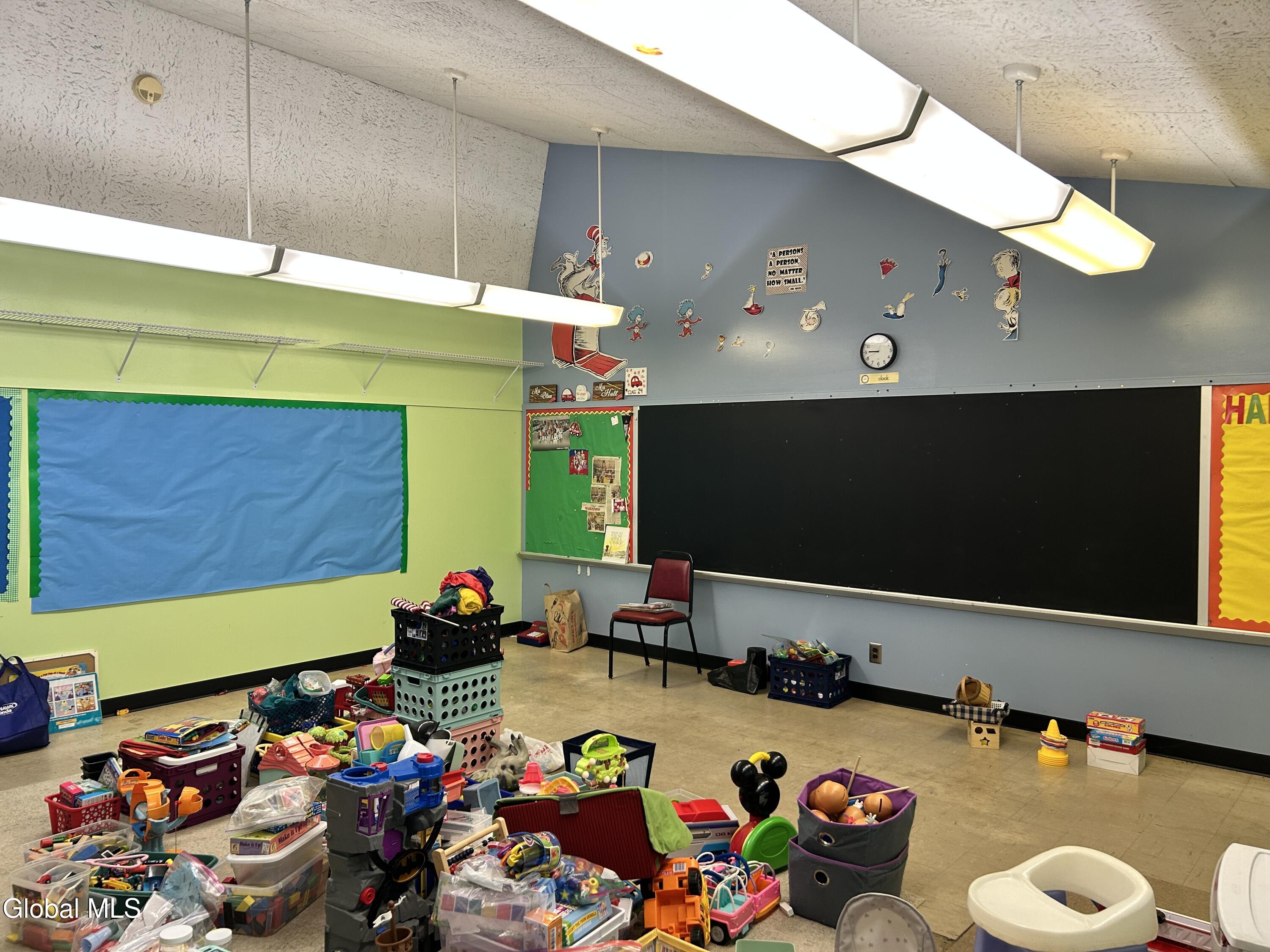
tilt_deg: -2.1
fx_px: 954
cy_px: 476
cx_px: 635
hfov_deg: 67.3
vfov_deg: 53.1
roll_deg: +0.3
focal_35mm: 26
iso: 80
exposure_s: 1/60
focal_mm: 5.7
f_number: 1.5
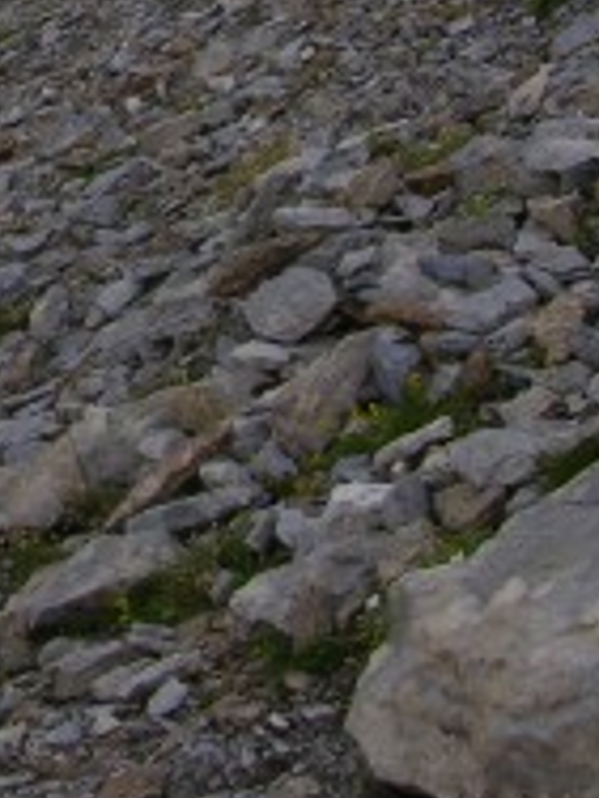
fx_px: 3299
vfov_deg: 13.3
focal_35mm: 143
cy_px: -225
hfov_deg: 10.0
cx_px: -327
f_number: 5.6
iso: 50
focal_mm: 8.9
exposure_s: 1/194
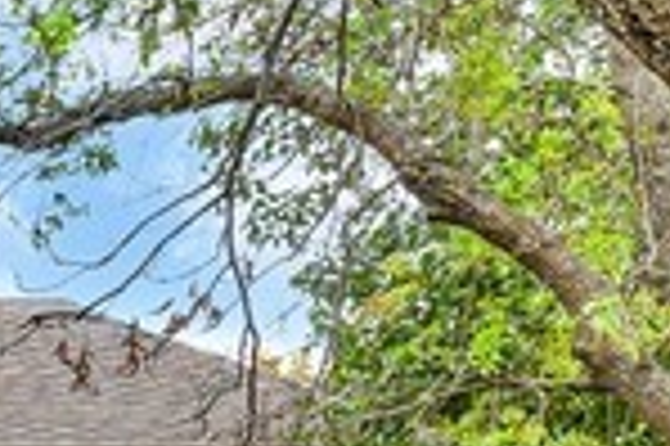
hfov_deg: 14.8
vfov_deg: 12.0
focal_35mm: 103
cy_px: 840
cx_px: -805
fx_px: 1915
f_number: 8
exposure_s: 1/160
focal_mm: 15
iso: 100
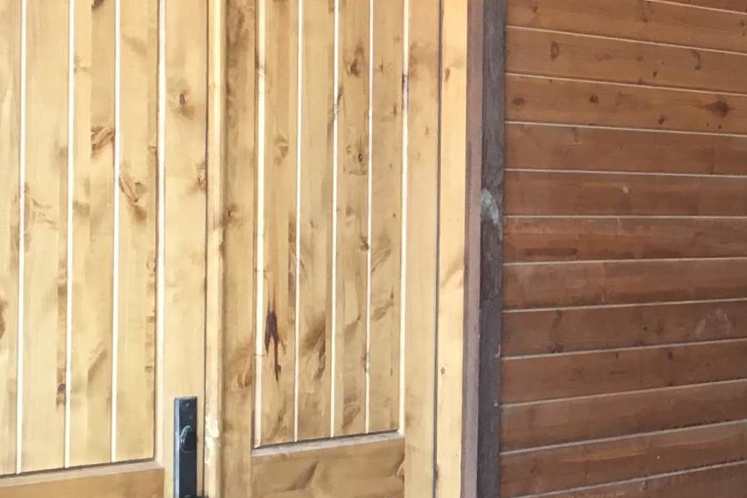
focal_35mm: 101
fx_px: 2095
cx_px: 805
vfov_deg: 13.5
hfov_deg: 19.4
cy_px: 234
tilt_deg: -0.9
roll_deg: -0.5
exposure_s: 1/30
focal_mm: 4.15
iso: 50
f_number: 2.2
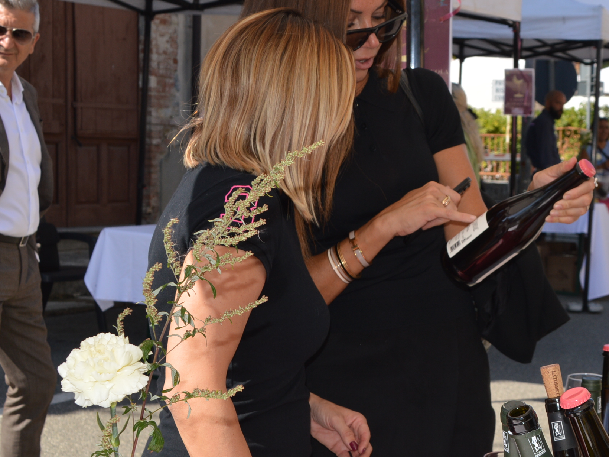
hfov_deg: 25.7
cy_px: 262
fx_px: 1302
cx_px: 512
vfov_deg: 19.9
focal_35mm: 74
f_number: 7.1
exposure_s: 1/200
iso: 100
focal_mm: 28
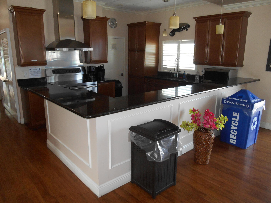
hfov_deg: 67.3
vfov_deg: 53.1
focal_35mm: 26
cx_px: 136
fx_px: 204
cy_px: 102
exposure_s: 1/25
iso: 200
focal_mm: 4.7
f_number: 3.4
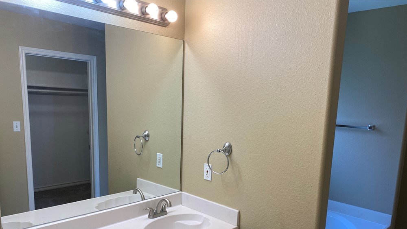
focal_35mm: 29
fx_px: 313
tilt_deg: -8.7
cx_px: 202
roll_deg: -2.2
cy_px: 155
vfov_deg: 39.7
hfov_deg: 66.1
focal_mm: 4.25
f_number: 1.8
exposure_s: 1/120
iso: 50
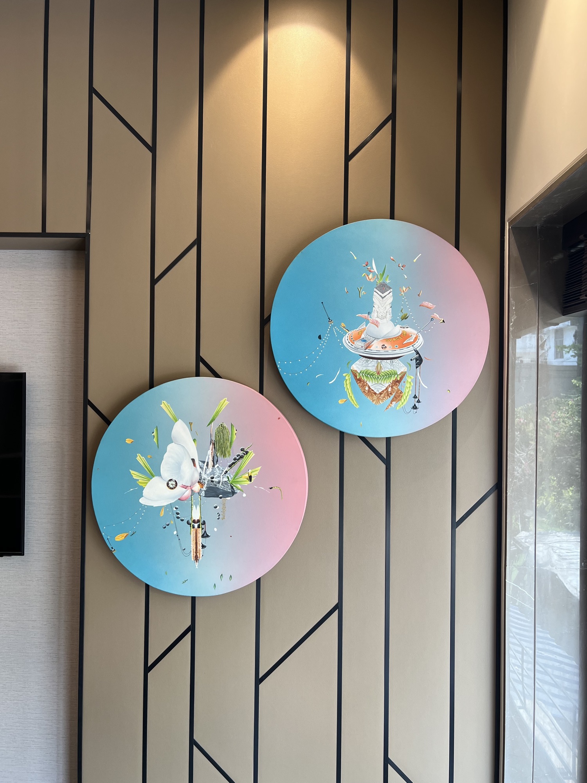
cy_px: 392
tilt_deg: +0.6
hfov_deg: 53.1
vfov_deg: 67.3
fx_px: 588
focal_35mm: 26
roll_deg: -0.2
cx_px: 294
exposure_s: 1/100
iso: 50
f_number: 1.5
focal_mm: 5.7
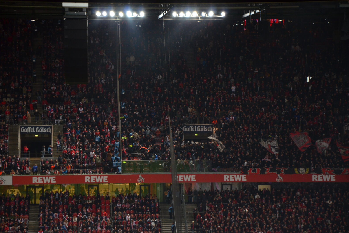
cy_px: 116
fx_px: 1536
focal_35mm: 159
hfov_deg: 13.0
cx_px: 174
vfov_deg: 8.7
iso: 1250
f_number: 5.6
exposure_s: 1/125
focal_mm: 105
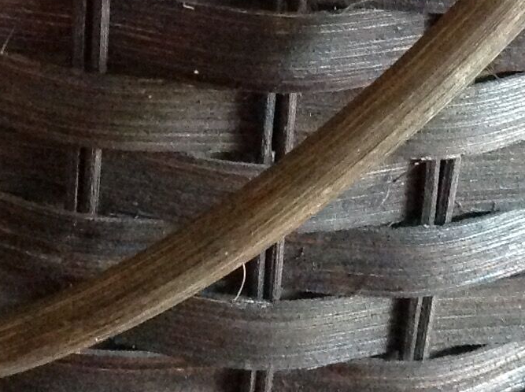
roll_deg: -4.7
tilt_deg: -24.5
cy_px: -156
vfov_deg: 10.6
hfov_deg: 14.5
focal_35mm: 136
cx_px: 248
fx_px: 2059
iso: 640
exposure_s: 1/15
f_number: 2.4
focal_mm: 4.28
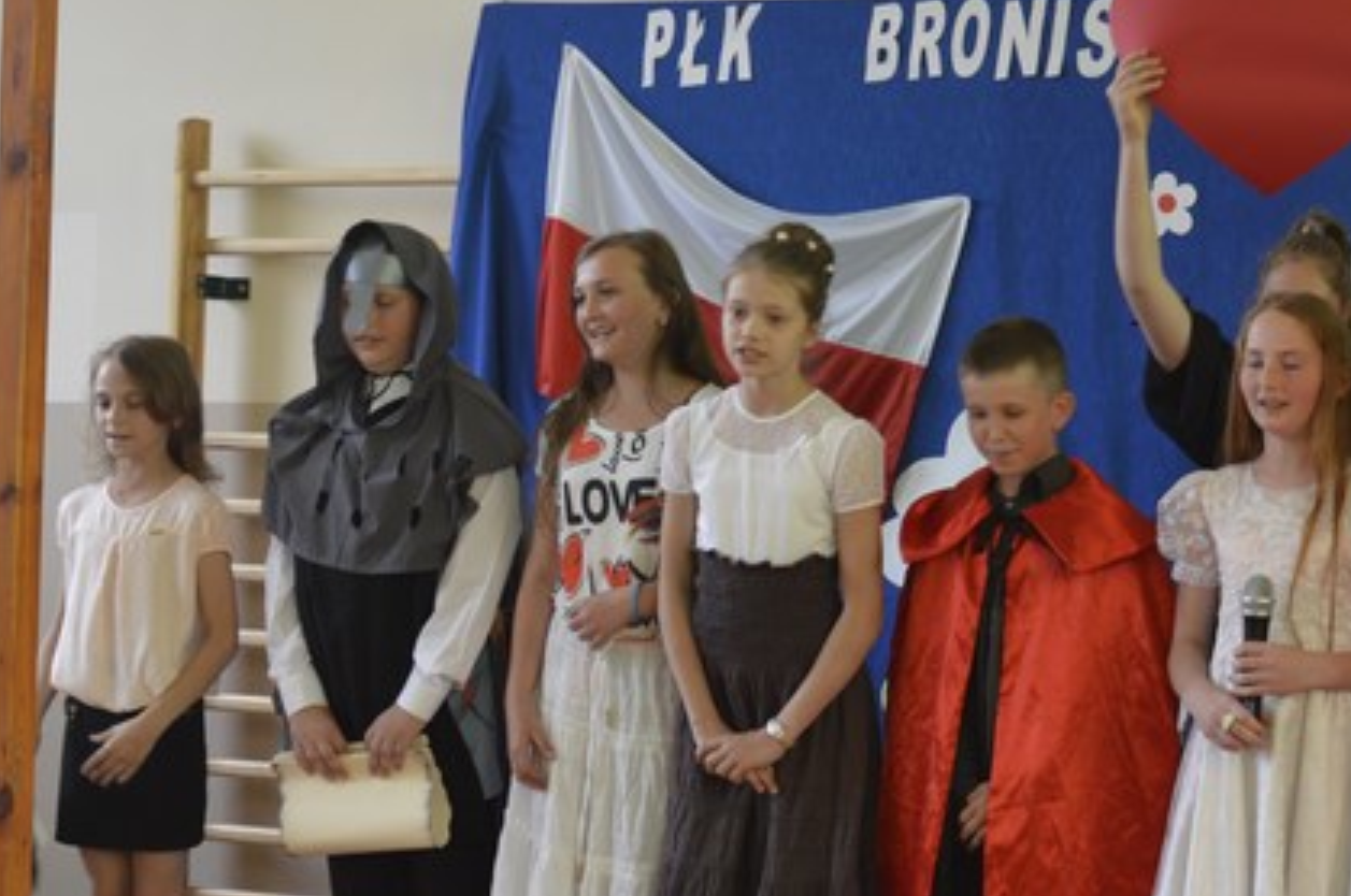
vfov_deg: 15.8
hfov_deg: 23.4
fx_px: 3222
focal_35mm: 86
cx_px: 1051
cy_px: 567
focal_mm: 30
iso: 400
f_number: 4.5
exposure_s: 1/80
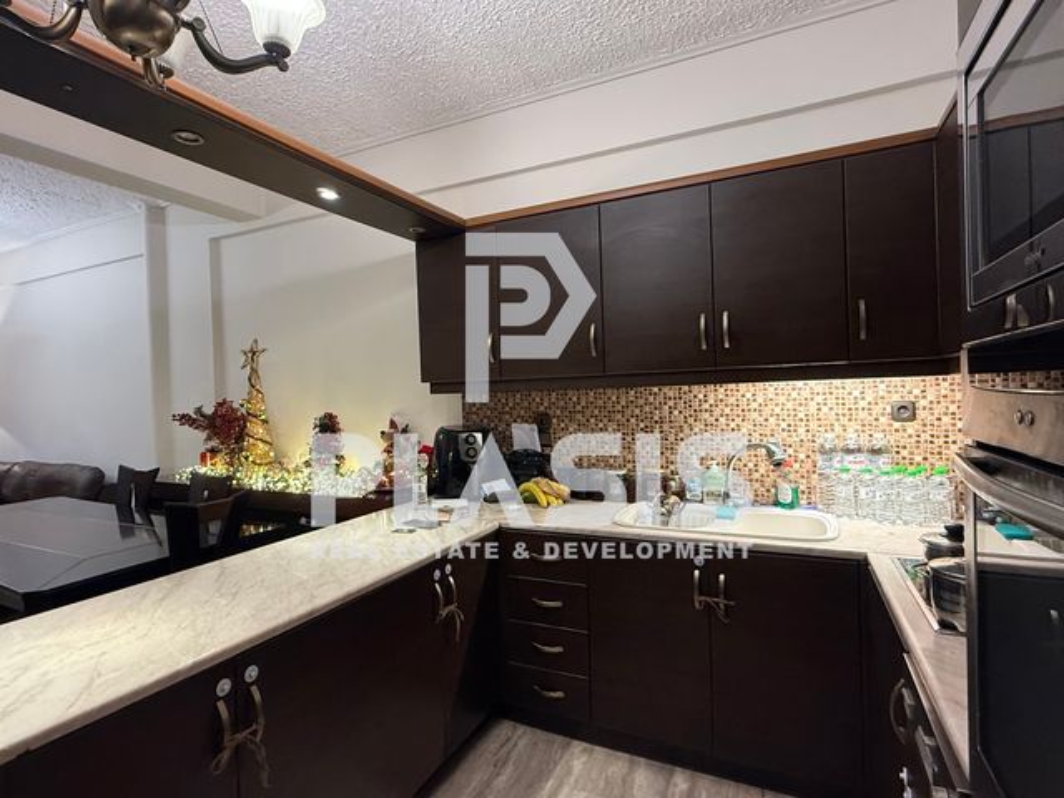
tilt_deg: -0.9
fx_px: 430
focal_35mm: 14
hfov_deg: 102.1
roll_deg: +1.9
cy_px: 399
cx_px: 532
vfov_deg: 85.7
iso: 500
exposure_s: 1/50
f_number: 2.2
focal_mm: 2.22
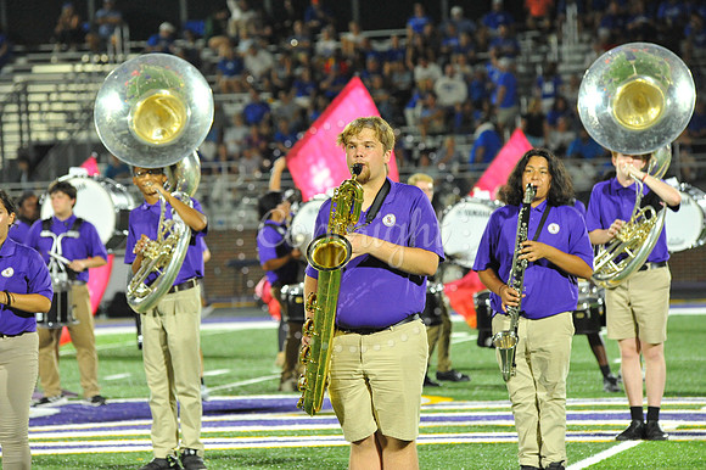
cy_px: 235
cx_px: 353
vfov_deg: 6.9
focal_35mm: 200
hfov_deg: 10.3
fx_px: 3920
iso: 5000
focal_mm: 200
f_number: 5.6
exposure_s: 1/250
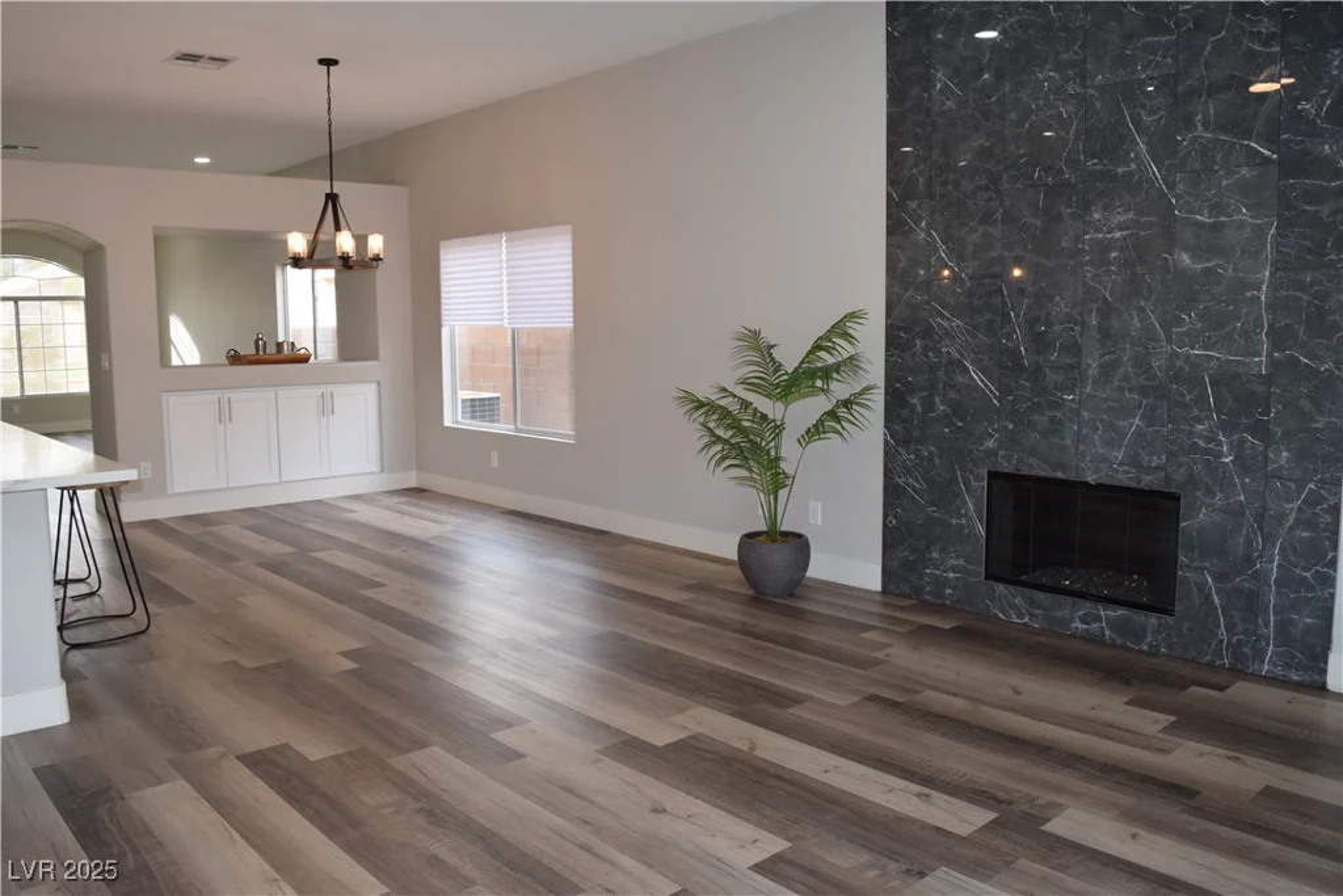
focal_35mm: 27
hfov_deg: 67.4
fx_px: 1007
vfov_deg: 47.9
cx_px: 672
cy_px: 448
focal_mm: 18
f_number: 5.6
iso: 640
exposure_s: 1/125
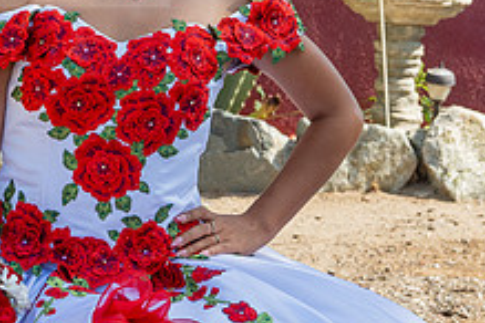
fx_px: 3354
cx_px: 159
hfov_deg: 8.3
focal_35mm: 249
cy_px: -134
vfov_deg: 5.5
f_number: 11
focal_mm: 70
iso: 250
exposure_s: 1/200
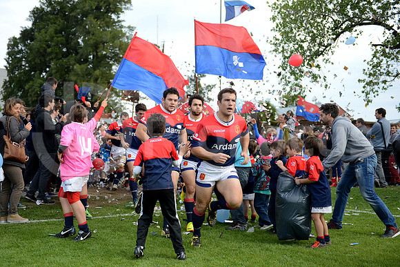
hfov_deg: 46.4
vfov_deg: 31.9
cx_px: 200
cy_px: 134
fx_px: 467
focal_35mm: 42
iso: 250
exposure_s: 1/1600
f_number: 2.8
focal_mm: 42
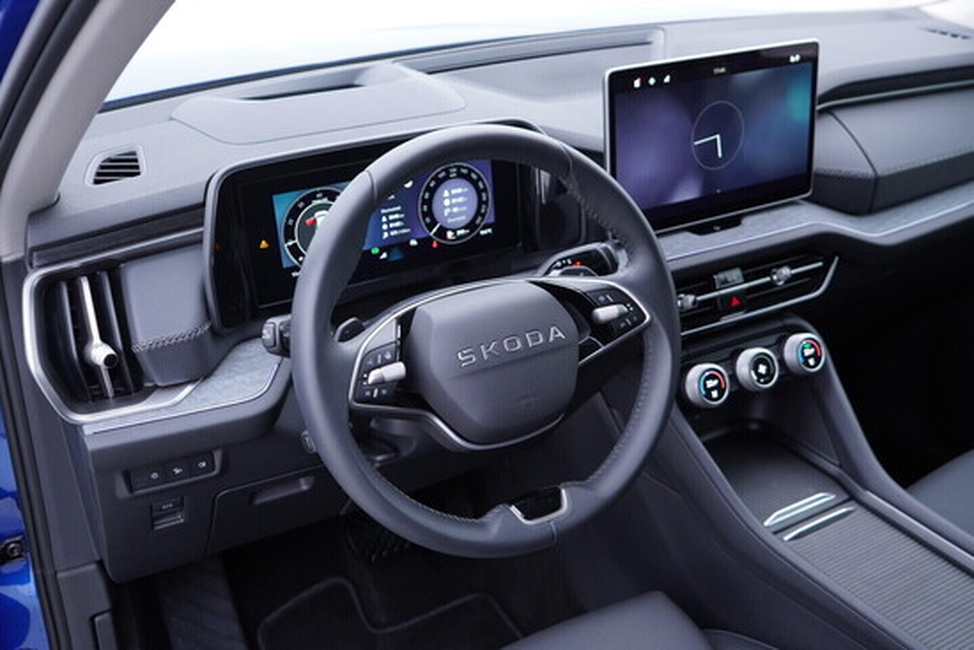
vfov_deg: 36.9
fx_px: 974
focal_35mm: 36
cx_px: 487
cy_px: 325
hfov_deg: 53.1
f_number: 2.8
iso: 250
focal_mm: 24
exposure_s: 1/40
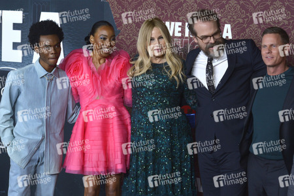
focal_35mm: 90
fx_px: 735
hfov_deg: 22.6
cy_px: 98
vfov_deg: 15.2
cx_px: 147
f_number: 6.3
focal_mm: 90
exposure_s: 1/320
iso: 2000
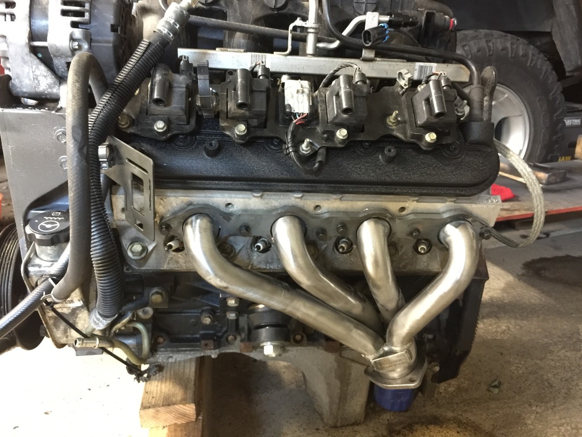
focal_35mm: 29
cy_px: 218
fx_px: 488
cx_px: 291
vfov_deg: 48.2
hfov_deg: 61.7
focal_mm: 4.15
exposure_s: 1/4
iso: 160
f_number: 2.2
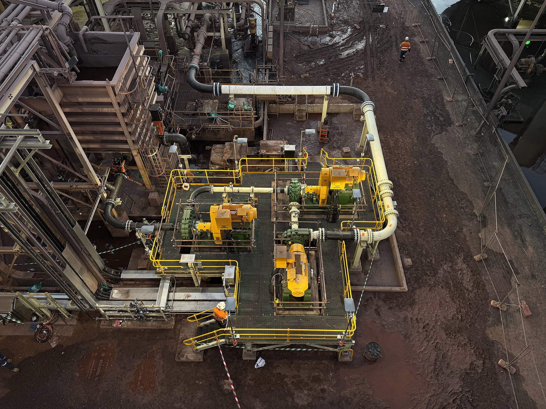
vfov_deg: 56.8
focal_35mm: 24
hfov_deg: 71.6
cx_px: 273
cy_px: 204
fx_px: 379
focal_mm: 6.76
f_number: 1.78
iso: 64
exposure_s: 1/121
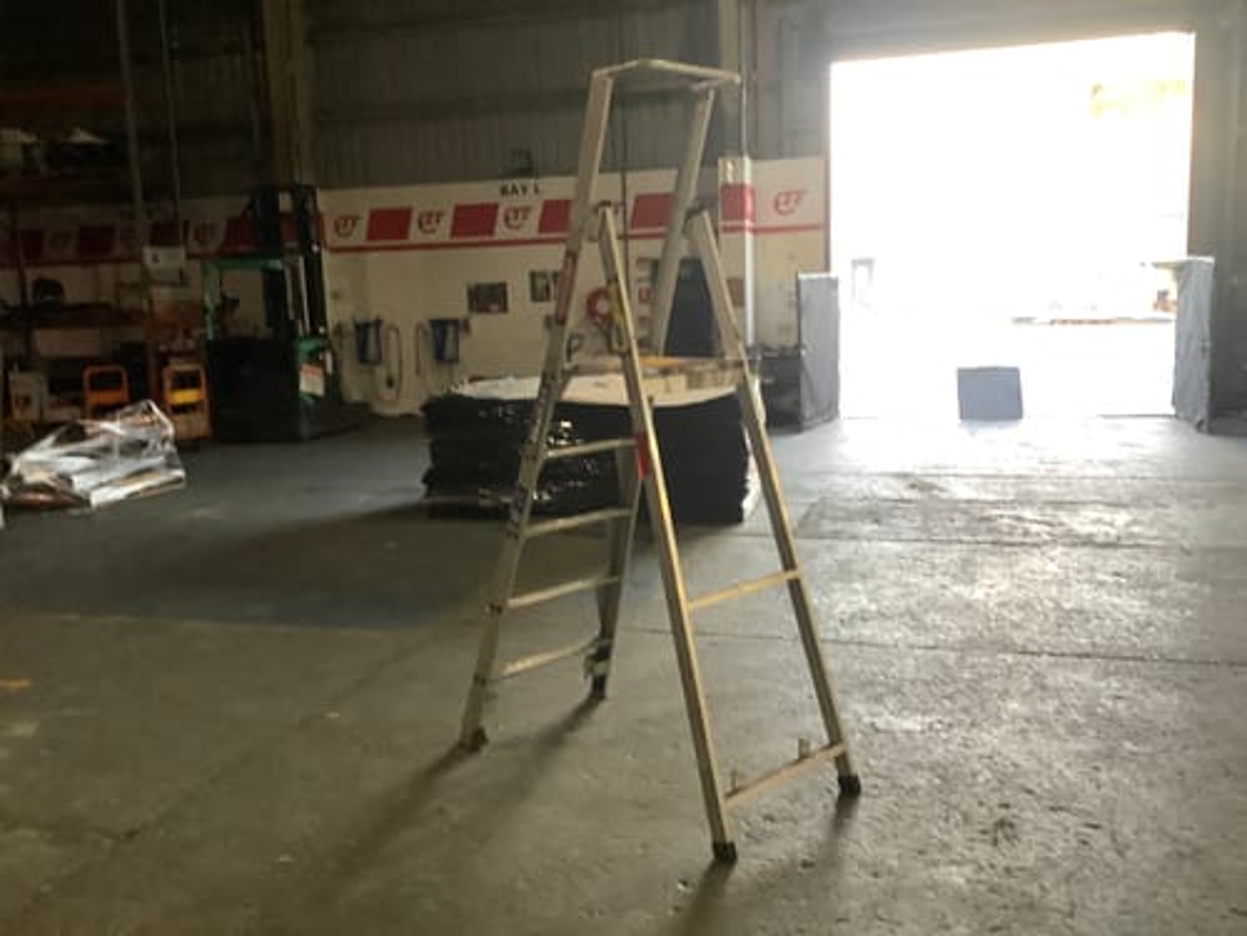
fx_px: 1117
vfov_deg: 45.4
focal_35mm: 31
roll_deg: +2.6
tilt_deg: -8.1
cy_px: 468
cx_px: 624
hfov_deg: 58.4
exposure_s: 1/50
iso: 160
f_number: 2.4
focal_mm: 3.3
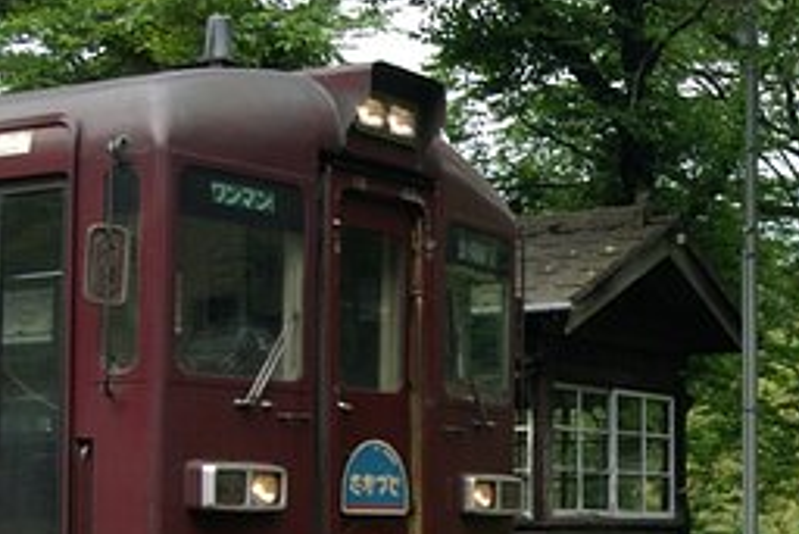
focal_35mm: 87
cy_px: 412
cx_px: 796
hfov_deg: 22.5
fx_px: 1932
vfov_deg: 15.6
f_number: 8
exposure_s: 1/250
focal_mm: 29
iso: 400
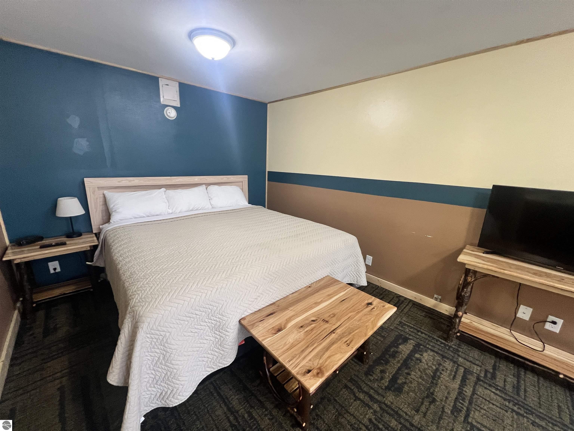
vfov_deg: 89.9
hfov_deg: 106.2
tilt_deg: -11.9
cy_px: 216
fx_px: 216
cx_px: 287
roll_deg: -1.3
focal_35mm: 13
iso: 250
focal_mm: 1.57
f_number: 1.8
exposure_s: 1/60
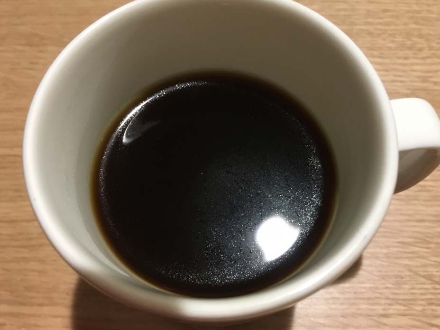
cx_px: 231
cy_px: 154
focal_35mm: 32
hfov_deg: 56.8
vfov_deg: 44.1
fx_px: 407
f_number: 2.2
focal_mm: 4.15
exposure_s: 1/20
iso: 200
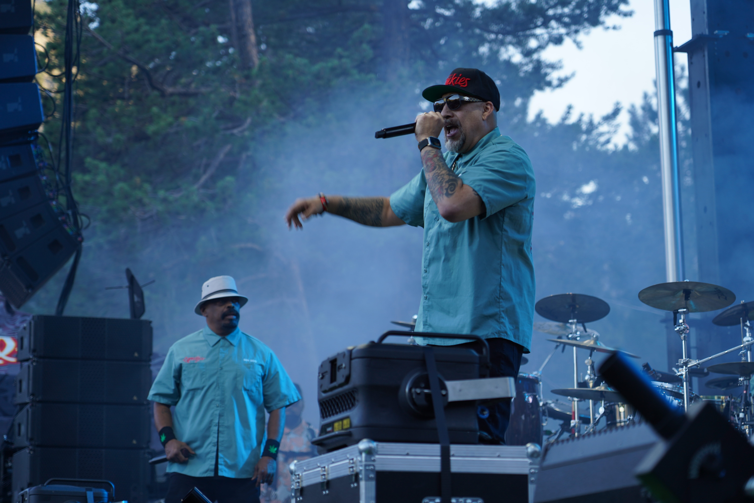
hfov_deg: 19.5
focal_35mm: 105
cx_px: 377
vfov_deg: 13.0
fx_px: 2199
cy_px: 252
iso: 160
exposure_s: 1/125
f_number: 4
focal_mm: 105
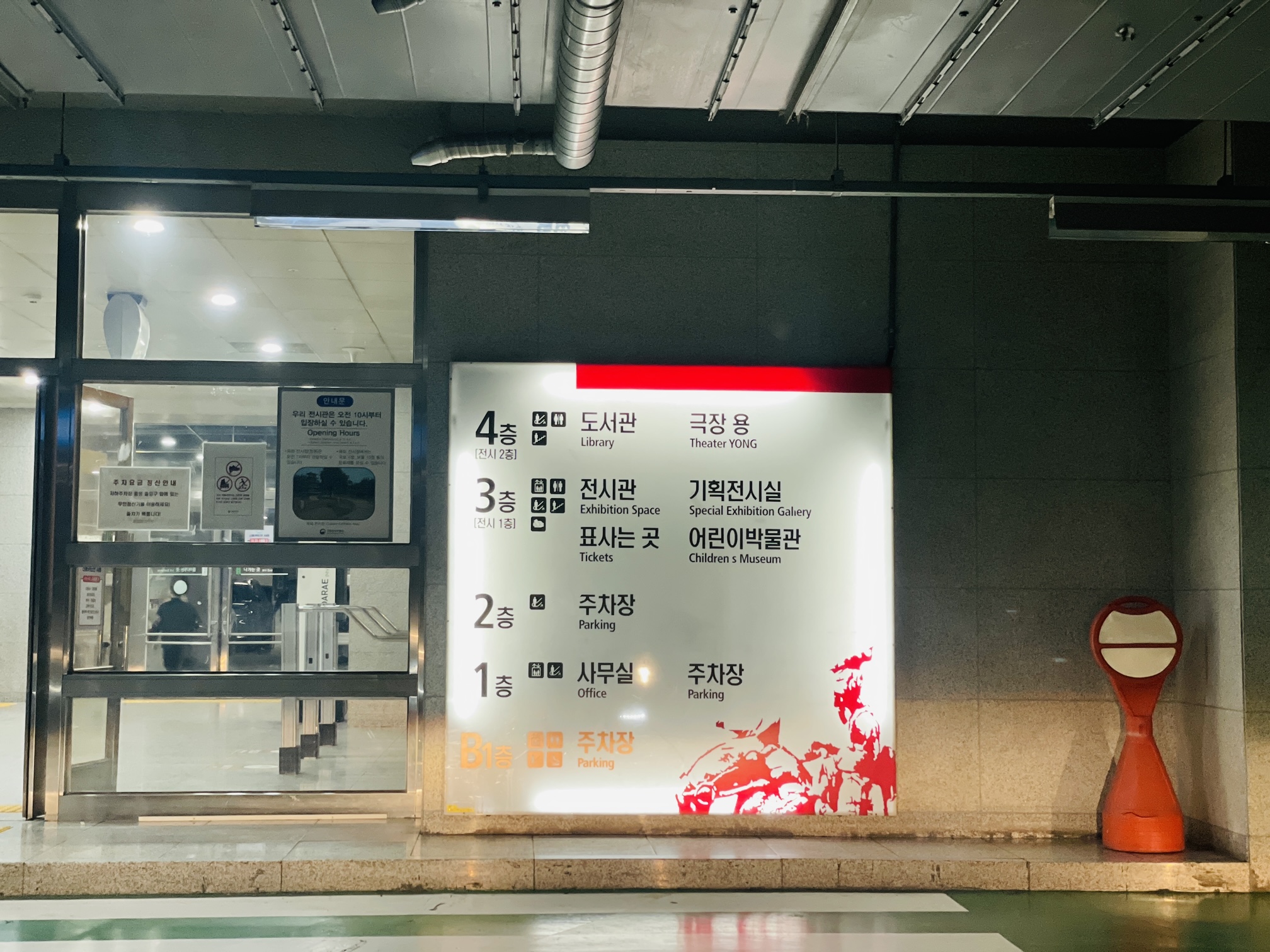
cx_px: 635
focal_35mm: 52
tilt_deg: +3.8
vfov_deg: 28.0
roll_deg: -0.2
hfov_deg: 36.8
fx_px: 1908
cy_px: 476
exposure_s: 1/40
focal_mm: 6
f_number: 2
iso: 320
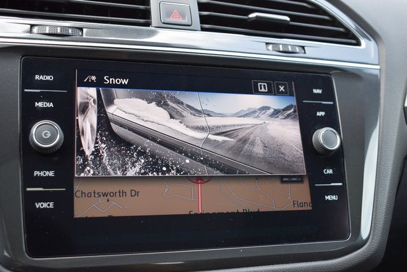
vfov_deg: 33.0
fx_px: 458
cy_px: 136
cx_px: 204
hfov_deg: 47.9
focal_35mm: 40
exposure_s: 1/250
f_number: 4.2
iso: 400
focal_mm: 27
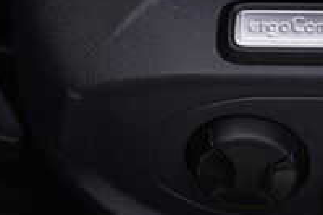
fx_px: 887
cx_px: 270
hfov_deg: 20.3
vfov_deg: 13.8
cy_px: 70
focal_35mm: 99
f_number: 3.5
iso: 125
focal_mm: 24
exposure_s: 1/60
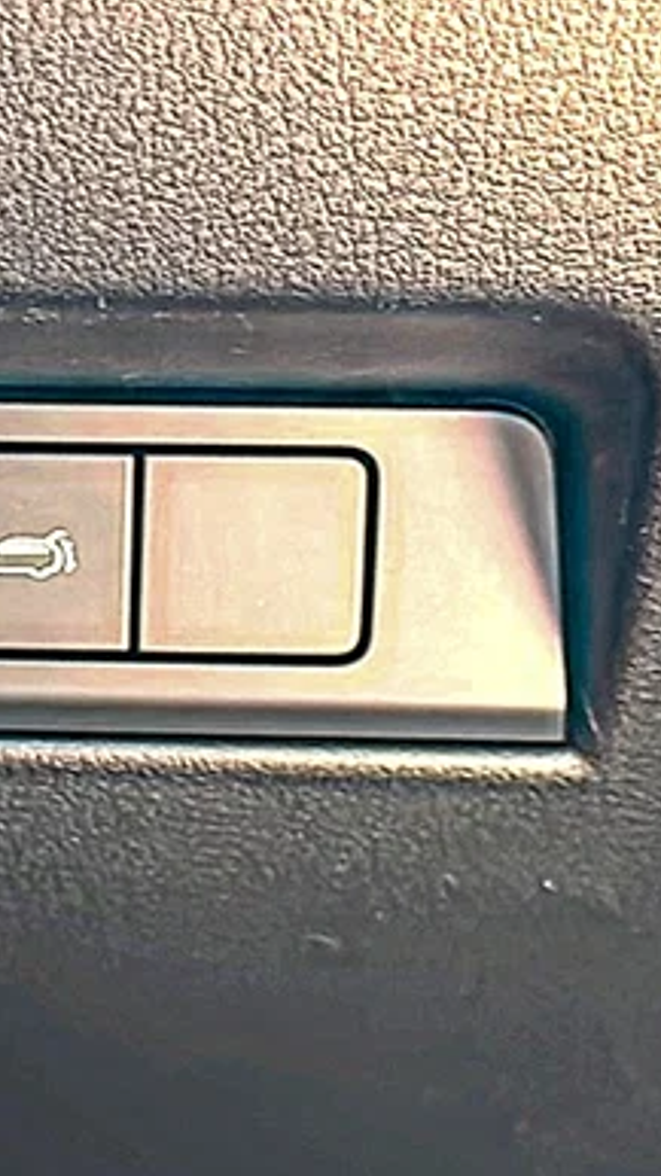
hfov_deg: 14.7
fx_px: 2463
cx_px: -155
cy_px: 541
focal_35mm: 79
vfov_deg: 26.8
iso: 250
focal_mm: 6.86
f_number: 1.78
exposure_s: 1/42
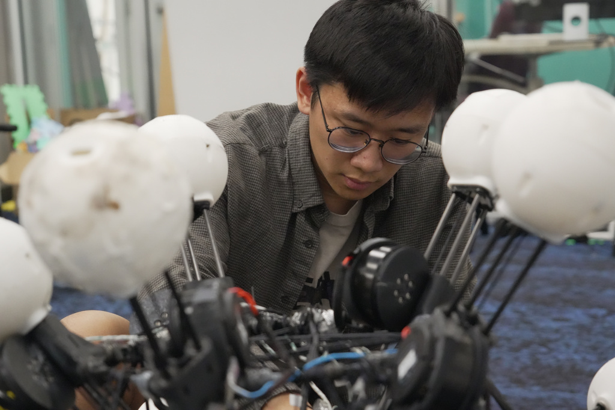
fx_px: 1332
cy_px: 205
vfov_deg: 17.5
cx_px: 308
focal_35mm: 78
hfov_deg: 26.0
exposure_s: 1/200
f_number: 5.6
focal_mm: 78
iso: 12800
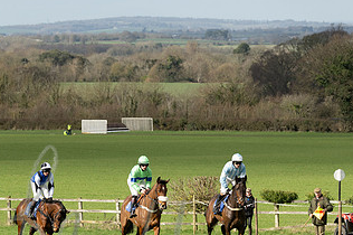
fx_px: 2664
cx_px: 111
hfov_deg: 7.6
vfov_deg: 5.0
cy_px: 212
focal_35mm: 272
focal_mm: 99
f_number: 4
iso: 200
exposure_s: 1/1600
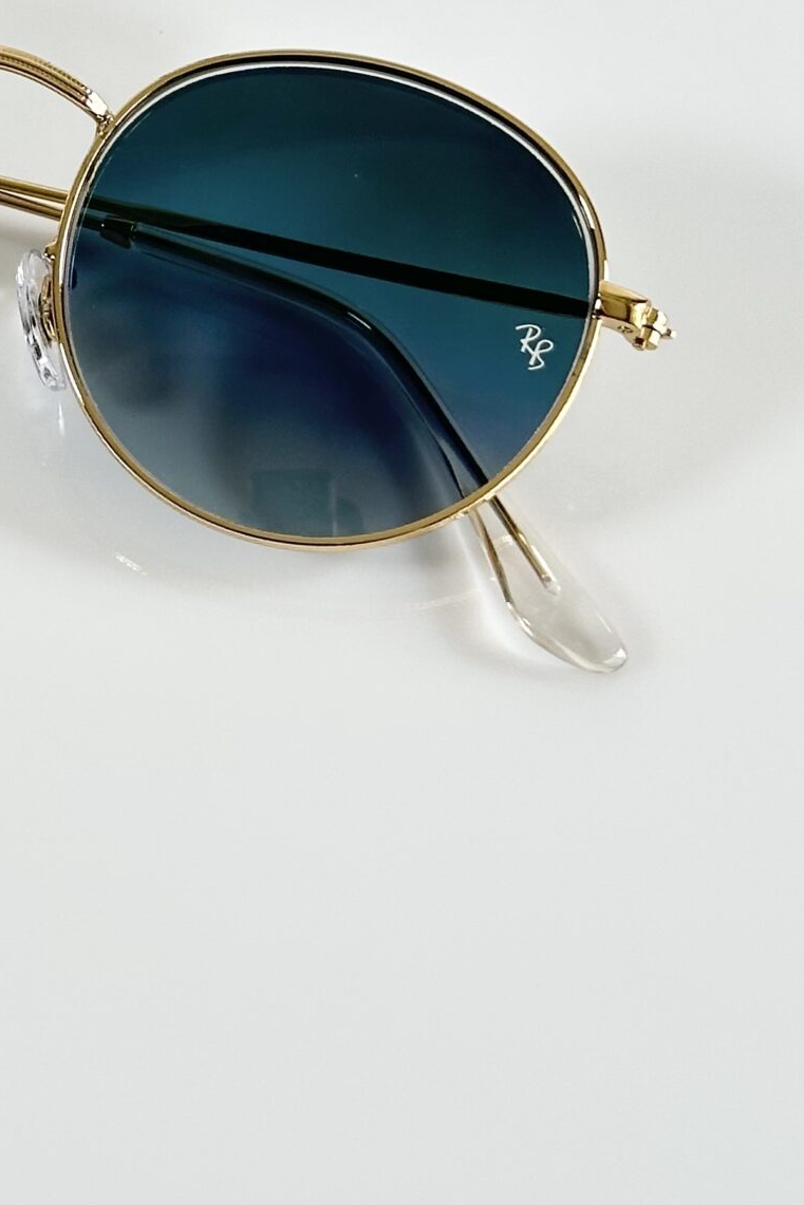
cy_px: 252
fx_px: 3751
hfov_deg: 12.1
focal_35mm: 112
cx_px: -29
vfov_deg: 18.1
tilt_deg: -49.4
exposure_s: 1/121
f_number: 1.78
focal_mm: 6.86
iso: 64
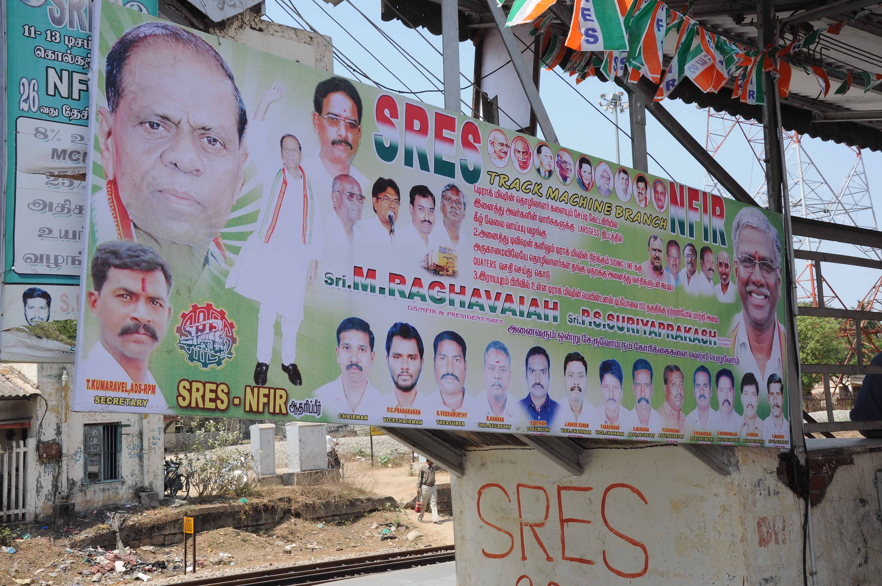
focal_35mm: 45
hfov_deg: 43.7
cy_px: 293
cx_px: 441
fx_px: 1101
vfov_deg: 29.8
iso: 250
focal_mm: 30
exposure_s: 1/125
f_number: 18
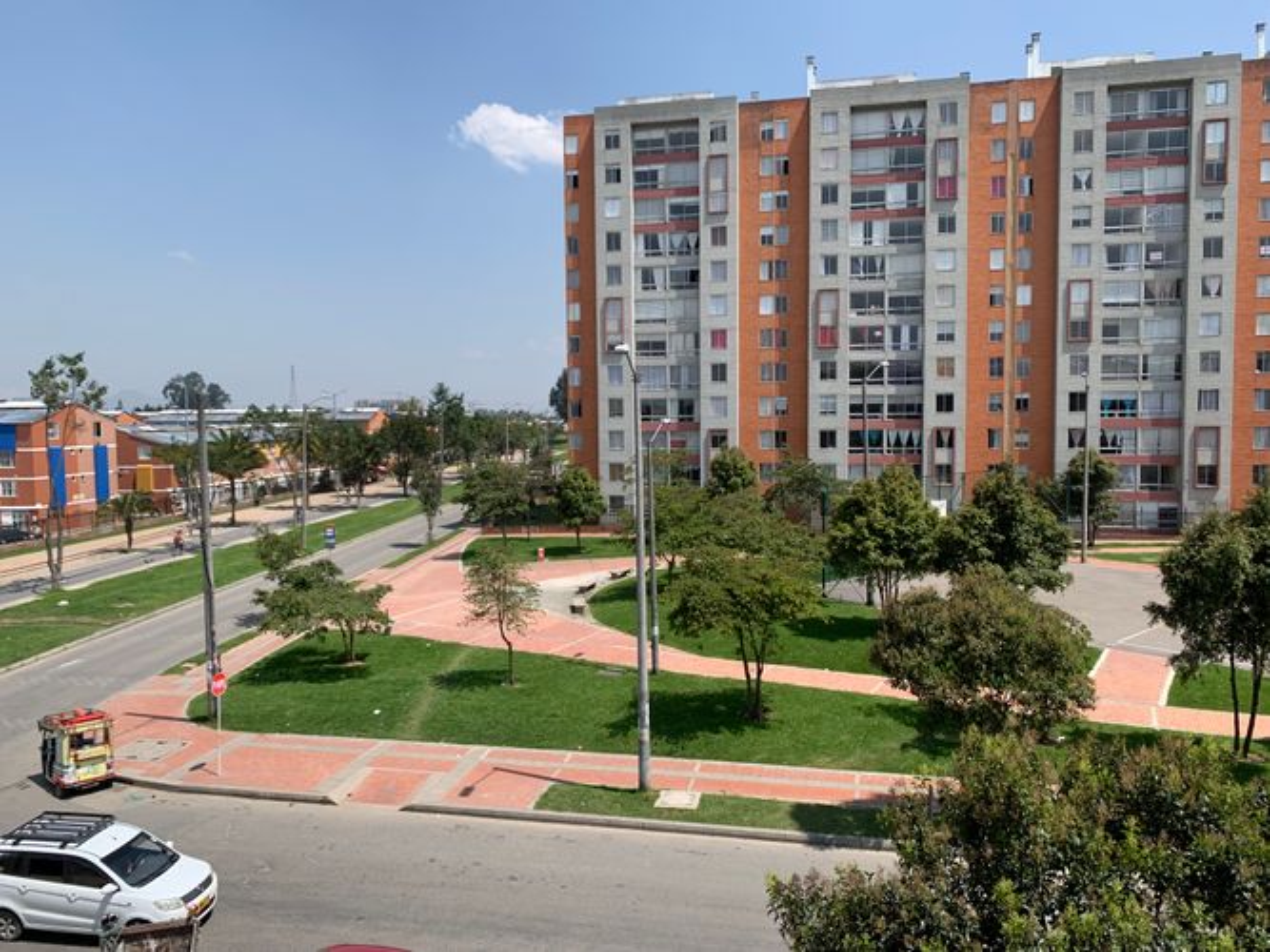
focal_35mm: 26
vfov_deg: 53.0
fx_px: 954
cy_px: 476
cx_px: 635
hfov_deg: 67.3
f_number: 1.8
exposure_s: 1/1880
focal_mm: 4.25
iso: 25
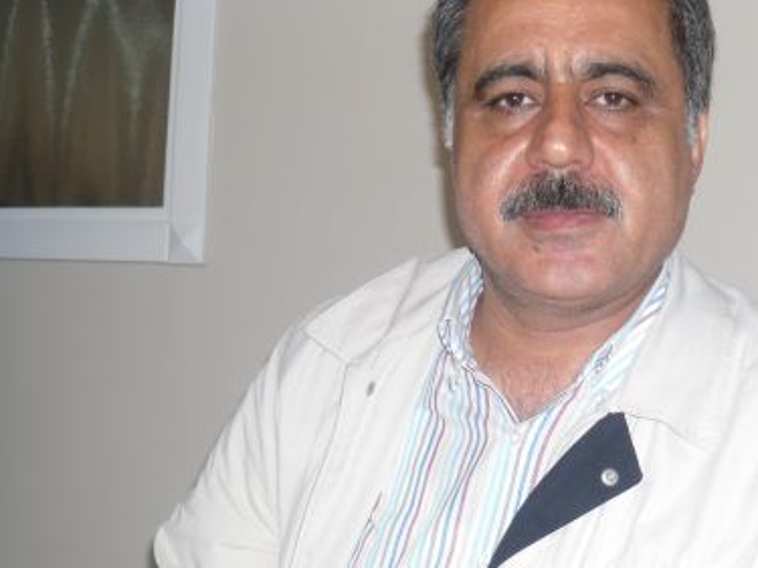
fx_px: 1270
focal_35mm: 58
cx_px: 477
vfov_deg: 25.2
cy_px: 277
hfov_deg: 33.1
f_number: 2.8
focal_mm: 6
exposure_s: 1/45
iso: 80
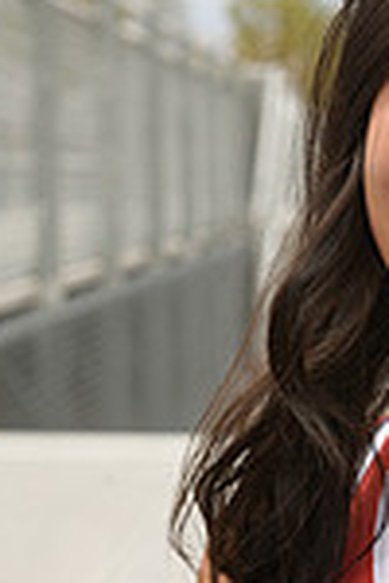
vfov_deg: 11.3
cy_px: 540
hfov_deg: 7.5
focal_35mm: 180
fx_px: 2917
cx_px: 560
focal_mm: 60
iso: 800
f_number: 5.6
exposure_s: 1/1250
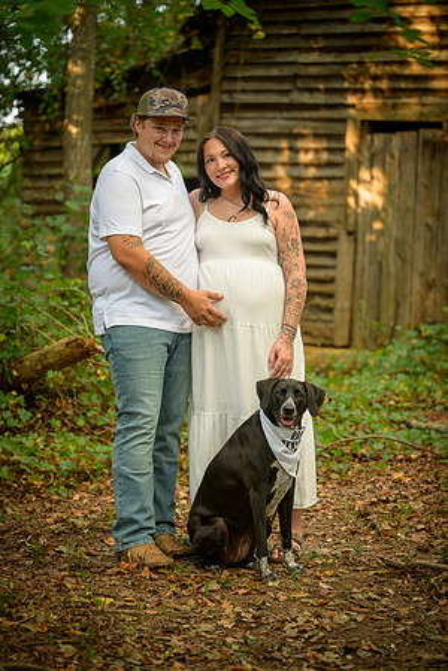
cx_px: 224
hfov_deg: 13.0
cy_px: 336
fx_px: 1960
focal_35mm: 105
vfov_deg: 19.5
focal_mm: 105
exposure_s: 1/125
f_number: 3.3
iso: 1100
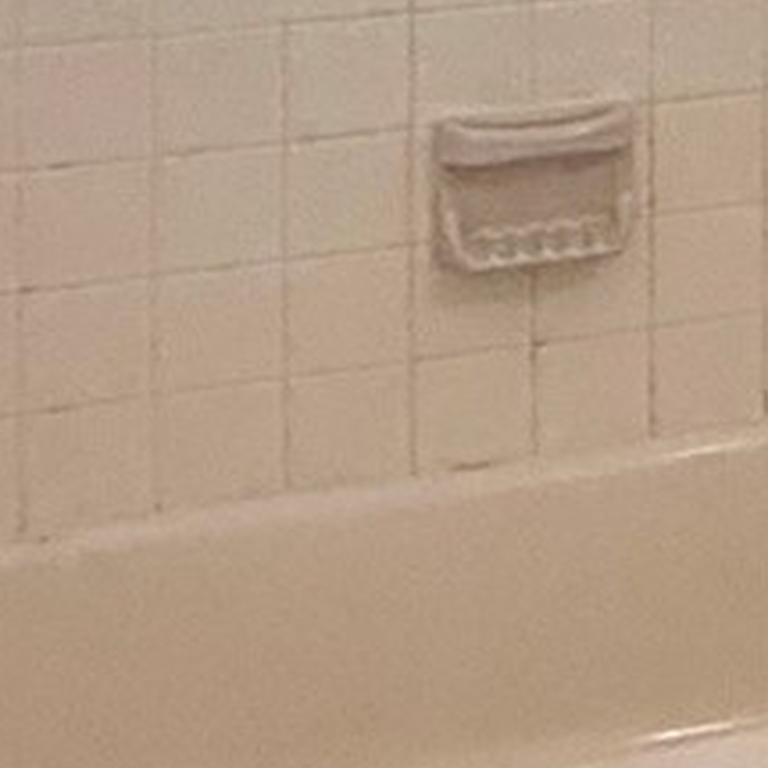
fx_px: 2962
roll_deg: -1.1
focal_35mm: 118
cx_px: 1461
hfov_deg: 13.1
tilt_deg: -1.5
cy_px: -611
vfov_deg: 13.3
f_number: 2.2
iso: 64
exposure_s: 1/145
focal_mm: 2.22
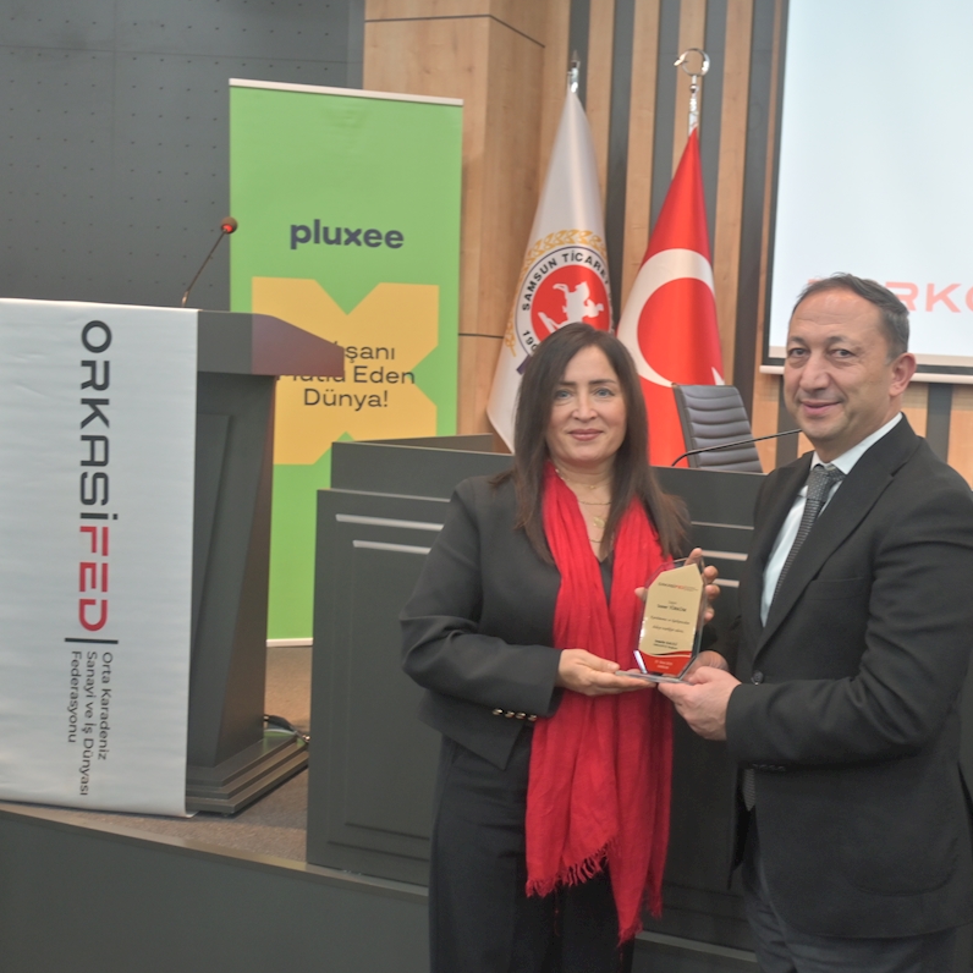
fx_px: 1314
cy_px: 488
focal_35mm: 41
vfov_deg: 40.6
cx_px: 697
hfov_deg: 39.8
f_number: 4
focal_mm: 21.5
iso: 360
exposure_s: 1/30
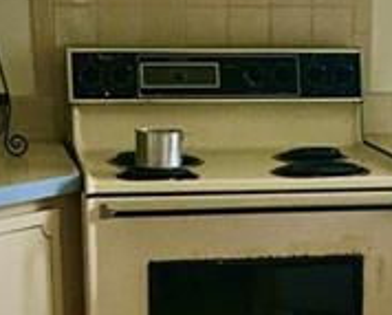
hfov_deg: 15.6
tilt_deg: -15.0
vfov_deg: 12.4
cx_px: 311
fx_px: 1418
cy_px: 388
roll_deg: -1.1
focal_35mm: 122
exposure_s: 1/30
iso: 32
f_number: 2.2
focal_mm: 4.15
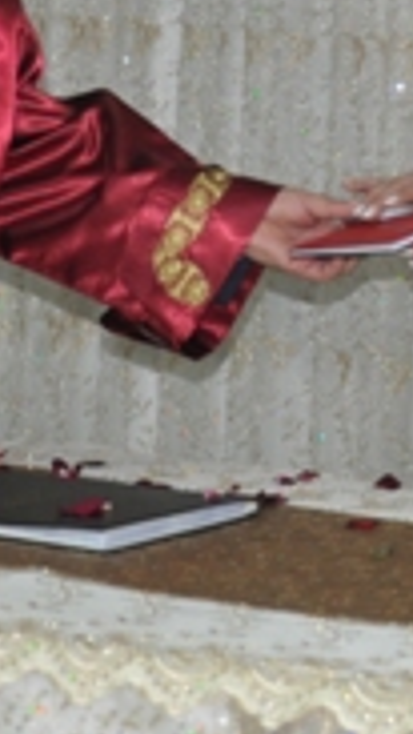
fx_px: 3211
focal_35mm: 165
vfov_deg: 12.8
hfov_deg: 7.2
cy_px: -54
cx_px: 630
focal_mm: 30
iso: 800
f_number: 4.2
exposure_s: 1/60
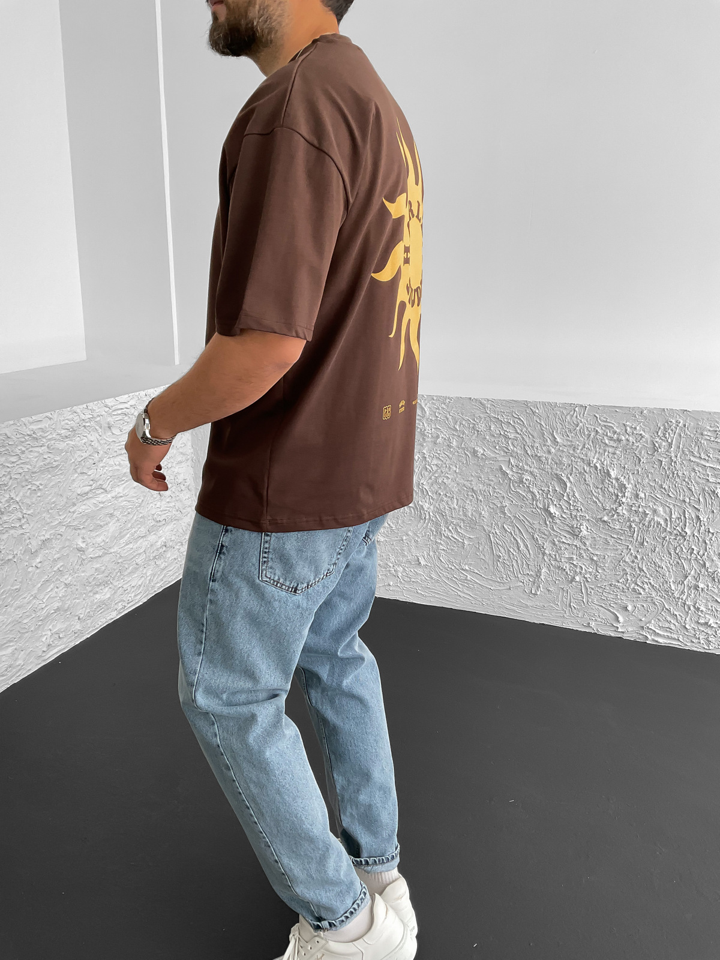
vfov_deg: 61.7
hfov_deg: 48.2
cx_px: 360
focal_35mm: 29
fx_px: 804
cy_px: 480
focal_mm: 3
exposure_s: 1/120
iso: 32
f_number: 1.8
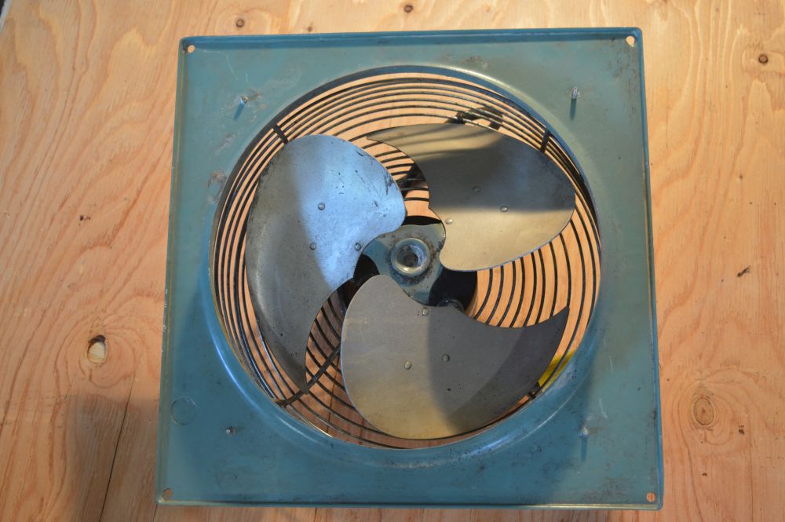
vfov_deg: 28.0
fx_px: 1046
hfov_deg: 41.1
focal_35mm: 48
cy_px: 261
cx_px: 392
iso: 400
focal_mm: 32
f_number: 4.5
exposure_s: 1/60
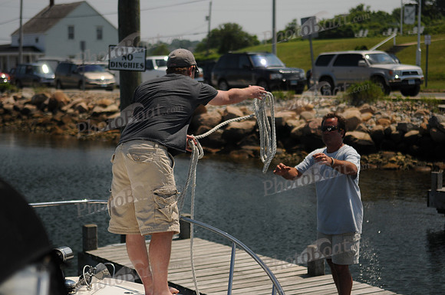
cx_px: 222
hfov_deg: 24.6
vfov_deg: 16.5
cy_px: 148
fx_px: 1018
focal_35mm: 82
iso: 200
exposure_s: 1/2000
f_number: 2.8
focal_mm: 55
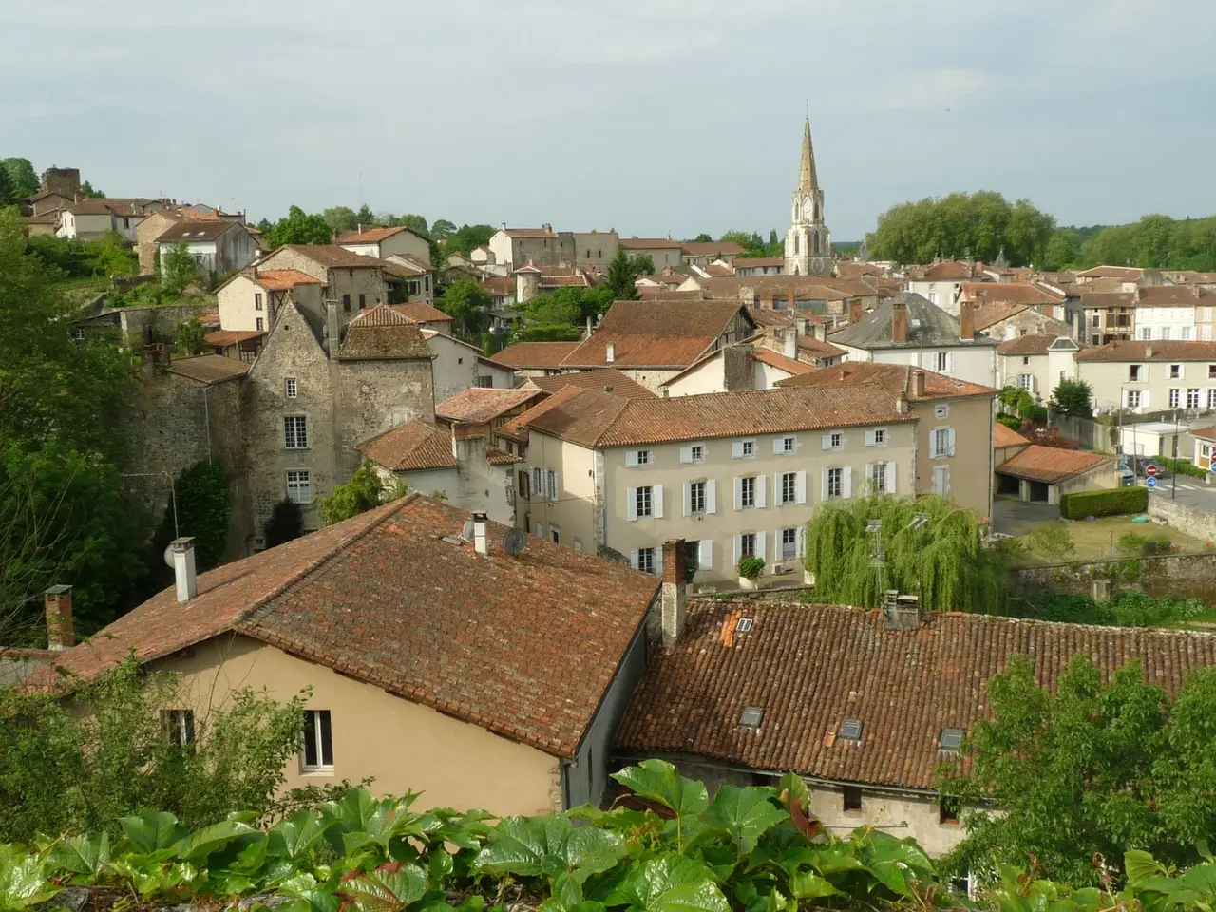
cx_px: 608
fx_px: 1265
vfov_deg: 39.7
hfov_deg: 51.4
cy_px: 456
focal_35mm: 36
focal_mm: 4.8
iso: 100
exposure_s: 1/320
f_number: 5.6
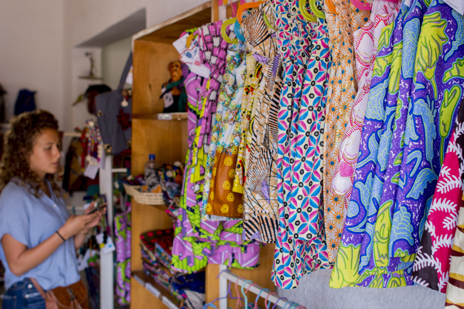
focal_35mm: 42
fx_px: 541
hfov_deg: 46.4
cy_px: 141
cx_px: 251
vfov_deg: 31.9
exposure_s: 1/250
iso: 800
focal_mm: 24
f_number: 2.5
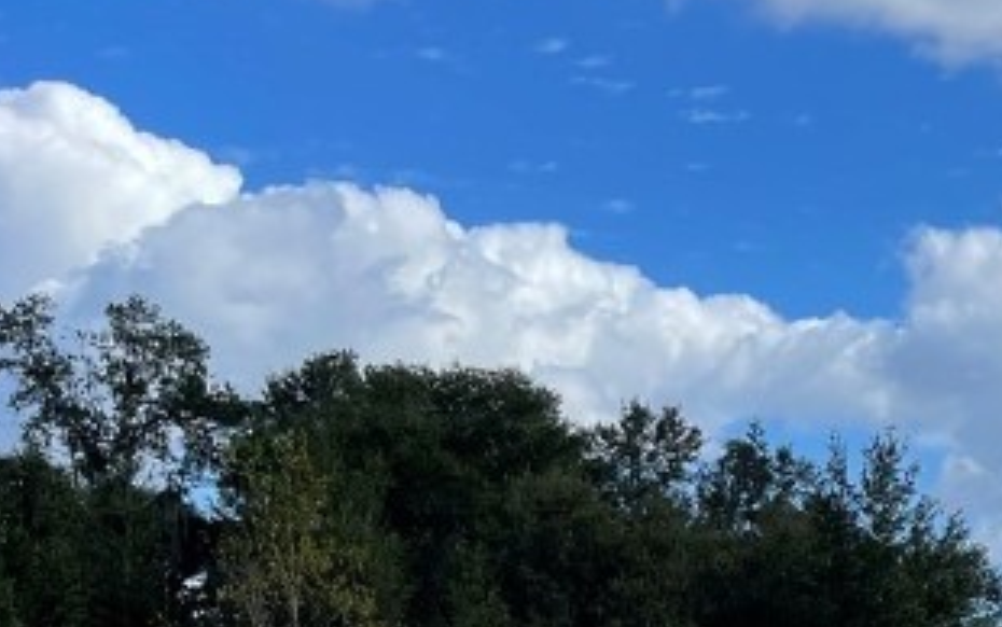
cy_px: 1092
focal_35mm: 91
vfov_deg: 13.1
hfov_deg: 19.8
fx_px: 2486
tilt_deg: -5.0
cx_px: 1490
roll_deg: +1.4
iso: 32
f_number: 1.6
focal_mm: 5.1
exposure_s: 1/3559
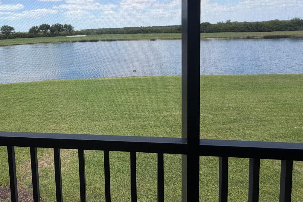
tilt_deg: -5.4
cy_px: 45
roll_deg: +2.8
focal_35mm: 23
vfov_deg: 52.2
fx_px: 194
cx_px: 90
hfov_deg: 72.7
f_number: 2.2
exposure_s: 1/726
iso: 40
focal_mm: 2.22
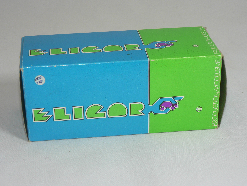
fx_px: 614
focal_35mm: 86
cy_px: 93
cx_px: 124
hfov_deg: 22.8
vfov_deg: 17.2
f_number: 3.2
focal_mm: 14.3
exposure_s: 1/60
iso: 80
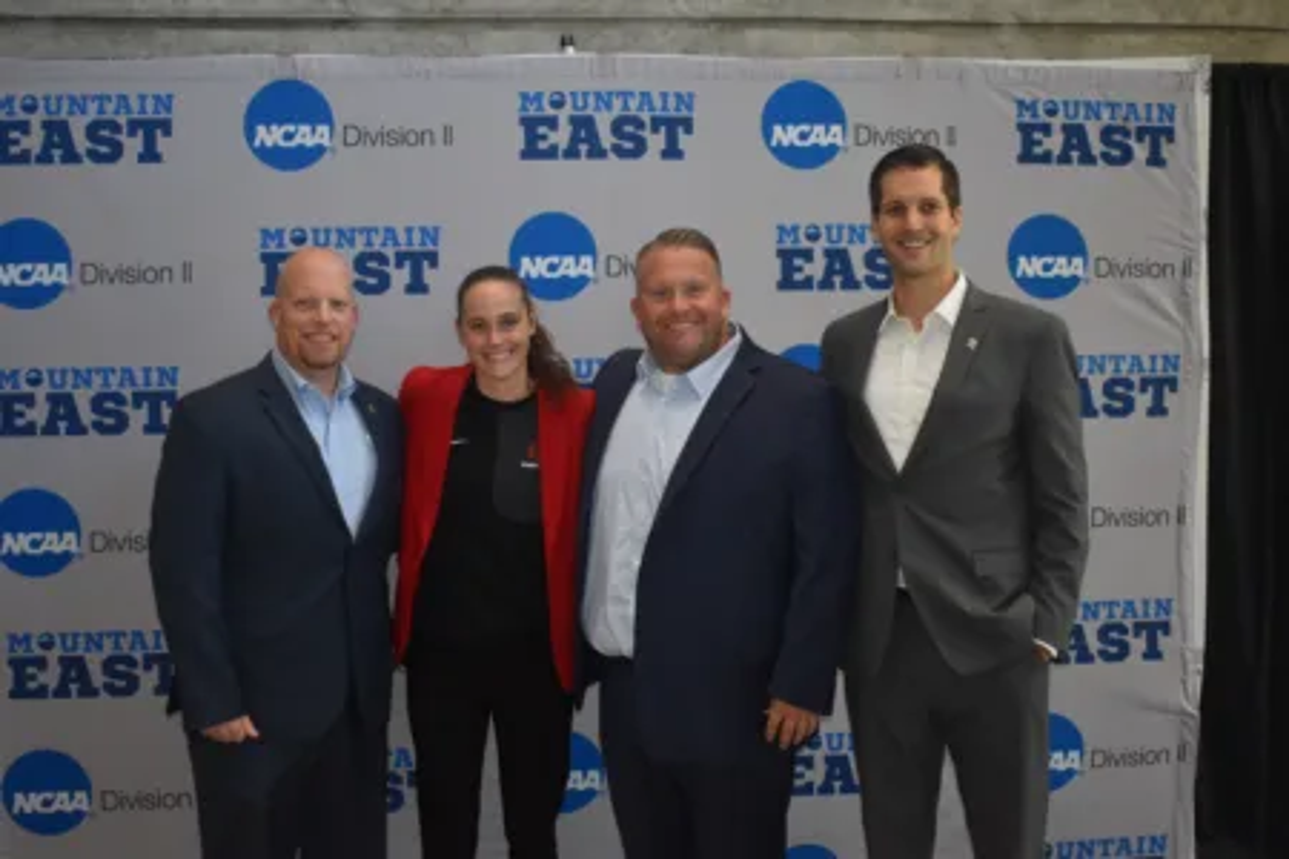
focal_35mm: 44
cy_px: 430
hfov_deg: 45.0
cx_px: 644
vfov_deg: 30.8
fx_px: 1557
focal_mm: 29
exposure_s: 1/125
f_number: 4.2
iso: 1000
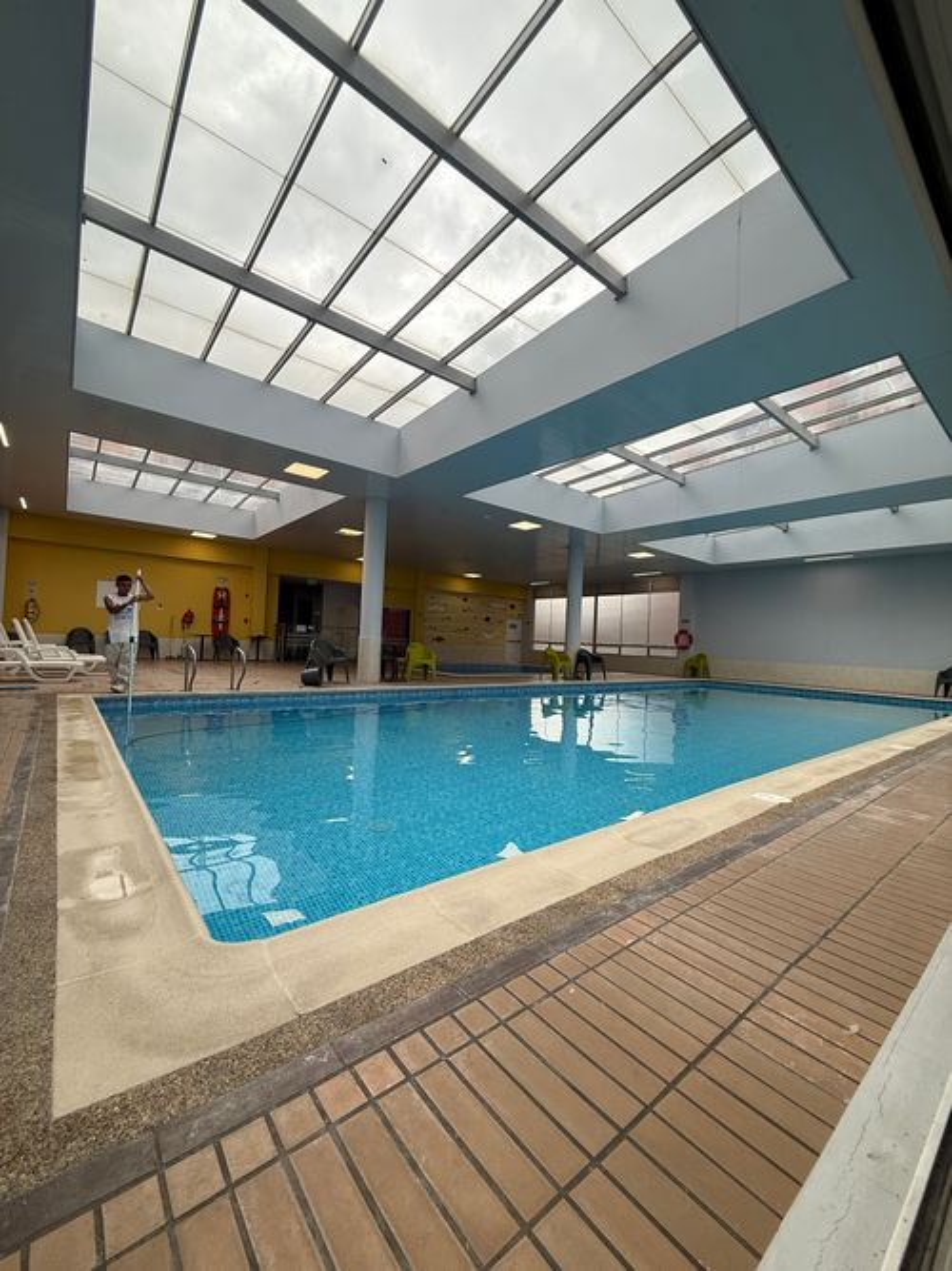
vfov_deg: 102.1
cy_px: 636
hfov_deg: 85.7
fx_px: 514
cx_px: 476
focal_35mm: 14
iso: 64
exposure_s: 1/265
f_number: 2.2
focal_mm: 2.22
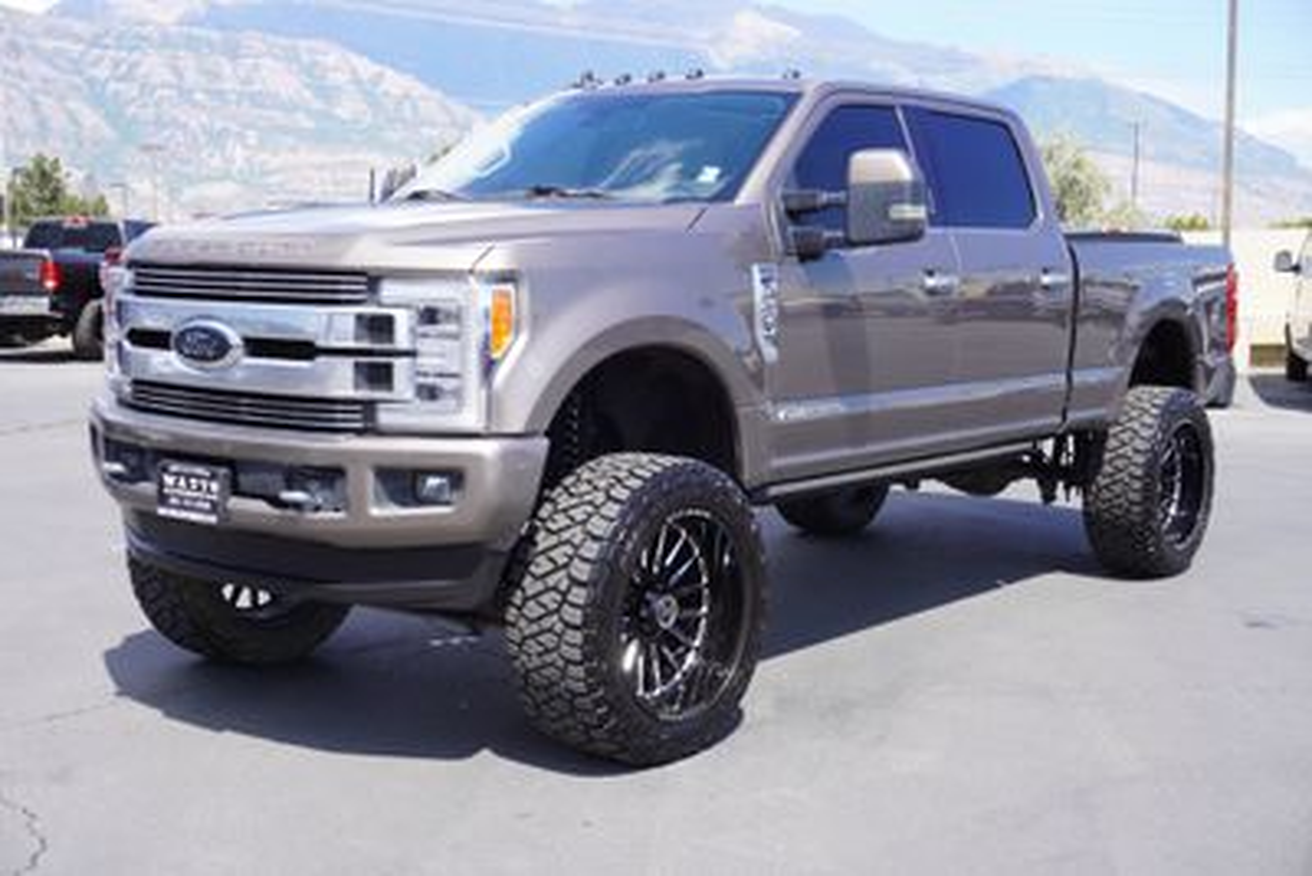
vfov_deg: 29.9
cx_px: 656
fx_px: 1641
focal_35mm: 45
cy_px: 438
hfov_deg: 43.6
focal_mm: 30
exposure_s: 1/100
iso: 100
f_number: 8
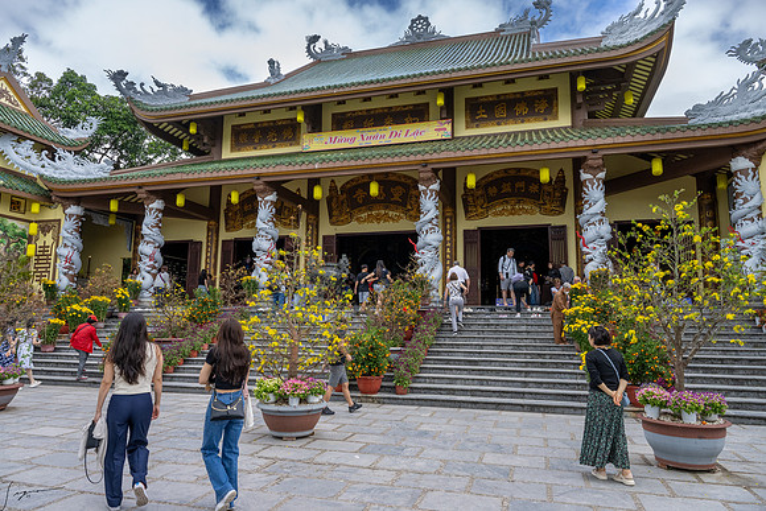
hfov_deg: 73.7
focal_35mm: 24
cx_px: 383
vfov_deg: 53.2
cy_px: 256
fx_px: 511
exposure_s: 1/1000
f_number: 8
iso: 1000
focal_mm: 24
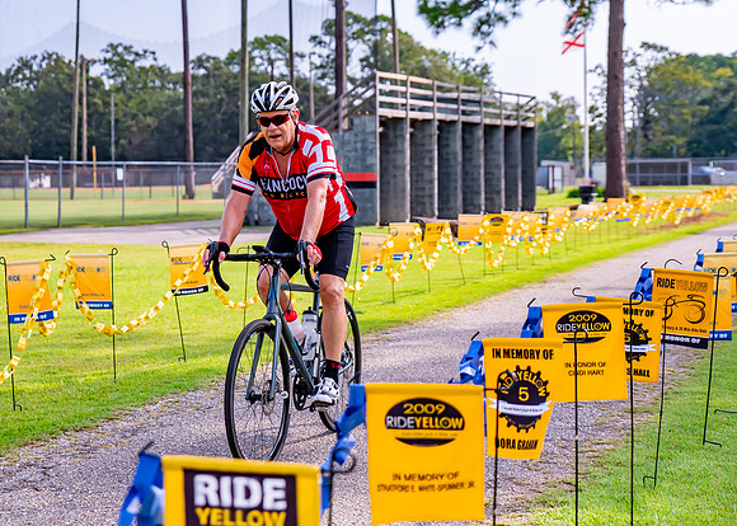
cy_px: 220
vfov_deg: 20.1
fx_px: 1483
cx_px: 288
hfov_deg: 27.8
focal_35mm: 71
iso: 500
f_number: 2.8
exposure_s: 1/6400
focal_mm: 55
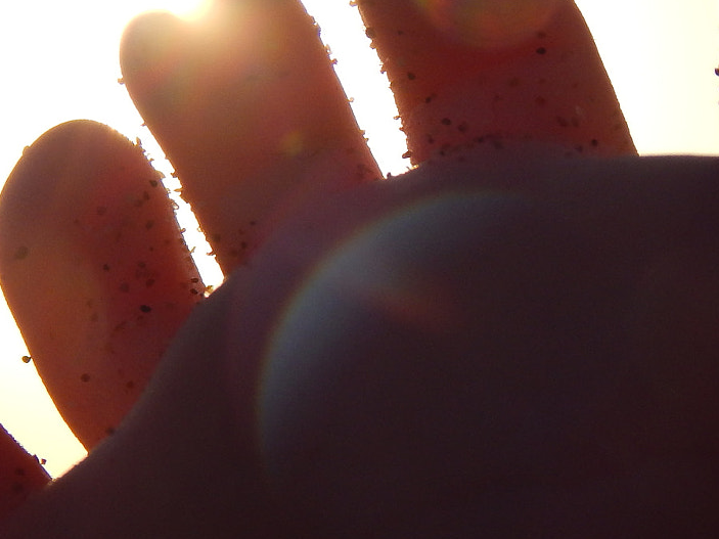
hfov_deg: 8.3
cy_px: 329
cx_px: 466
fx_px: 4963
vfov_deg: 6.2
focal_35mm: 239
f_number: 9
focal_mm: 18.7
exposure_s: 1/500
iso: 125
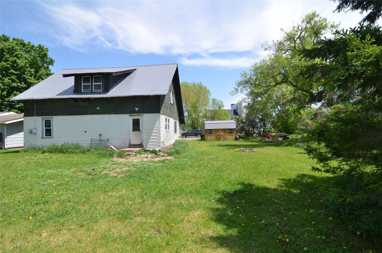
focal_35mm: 16
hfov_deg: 95.1
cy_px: 126
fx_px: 175
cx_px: 191
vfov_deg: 71.8
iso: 160
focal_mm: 11
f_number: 8
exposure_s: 1/250
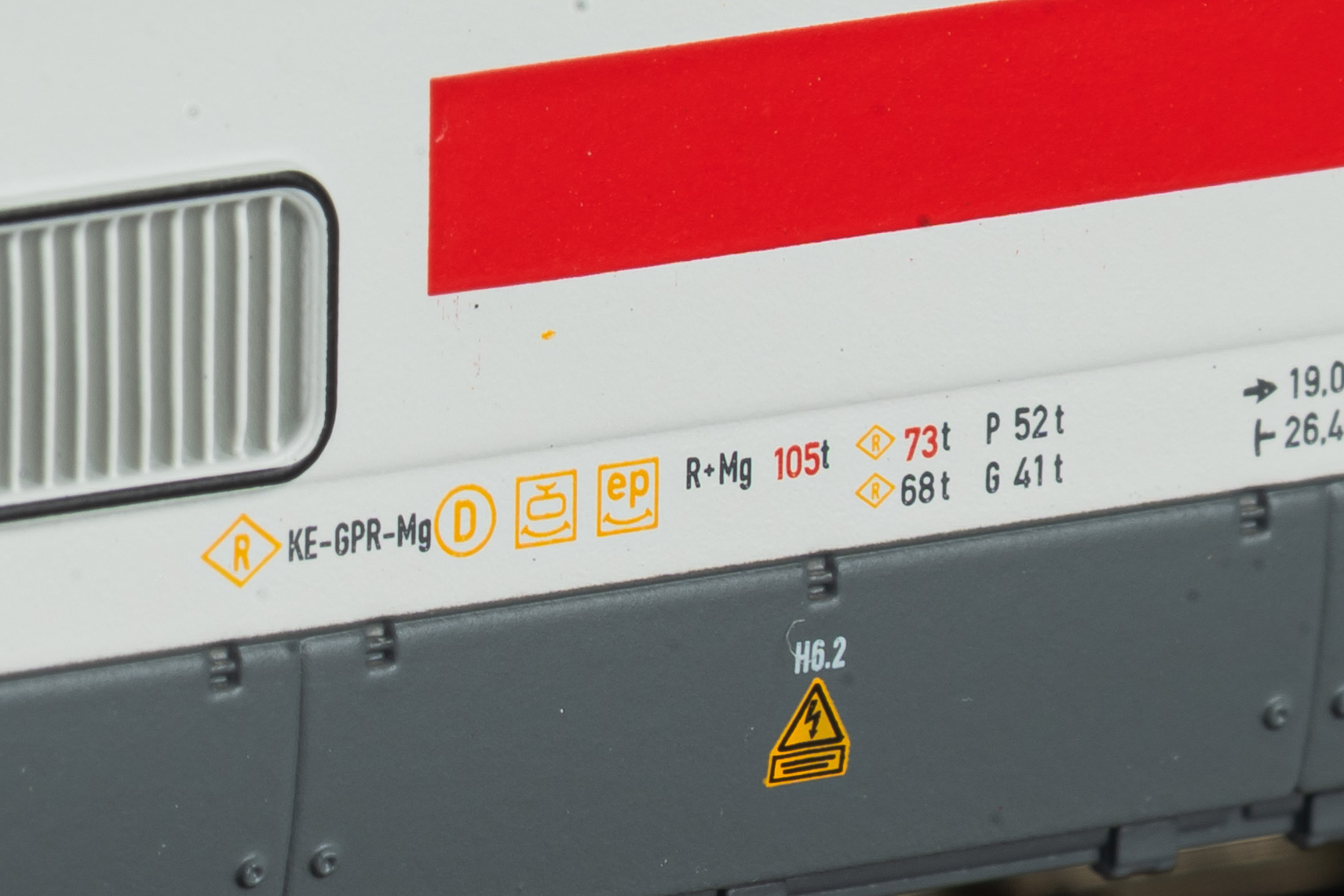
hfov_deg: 5.5
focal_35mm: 371
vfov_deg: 3.7
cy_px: -72
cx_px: -619
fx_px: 13848
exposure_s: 1/2.5
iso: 100
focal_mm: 105
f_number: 22
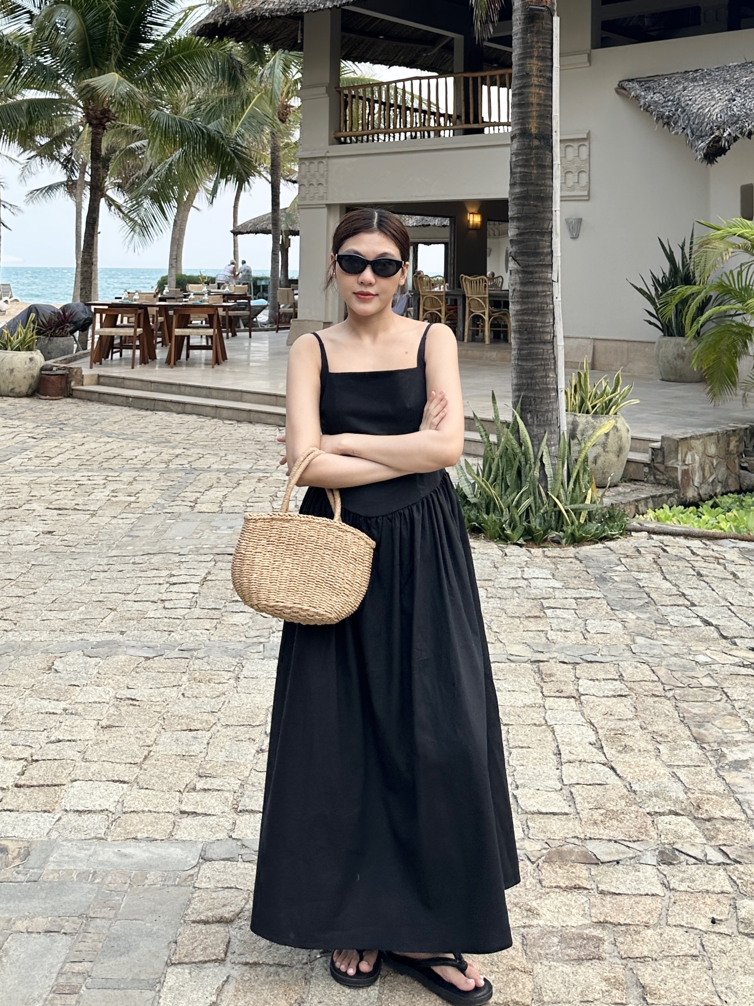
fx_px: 697
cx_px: 377
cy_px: 503
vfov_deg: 71.6
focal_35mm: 24
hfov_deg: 56.8
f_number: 1.78
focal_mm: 6.86
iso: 80
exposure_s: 1/152
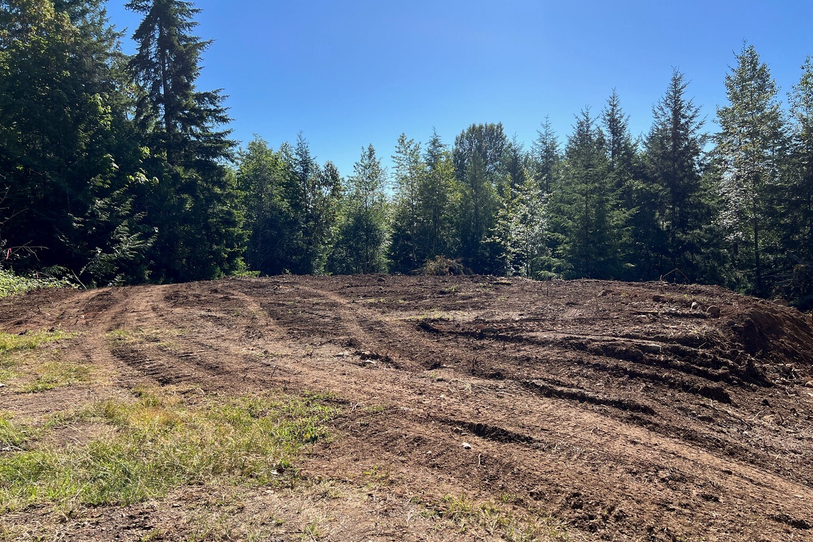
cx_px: 417
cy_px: 302
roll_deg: +1.8
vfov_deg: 46.3
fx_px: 632
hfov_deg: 65.5
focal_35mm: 28
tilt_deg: -6.8
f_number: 1.5
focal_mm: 5.7
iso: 50
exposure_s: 1/3077
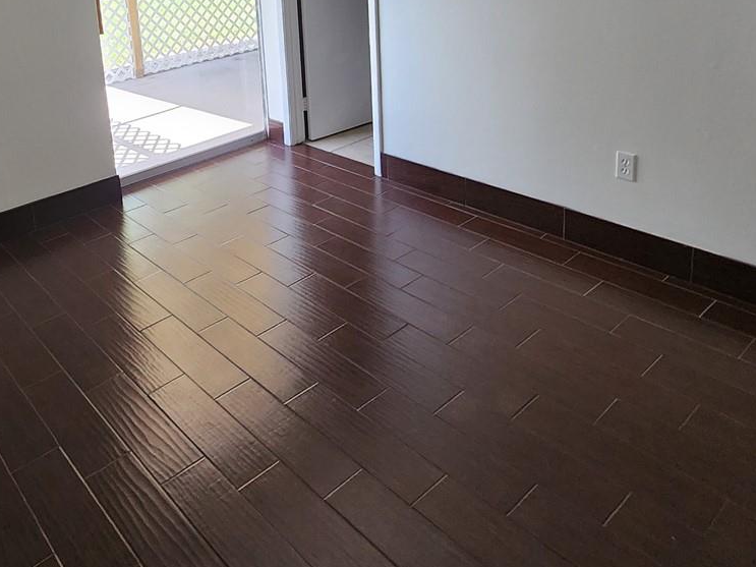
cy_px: 61
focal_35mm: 28
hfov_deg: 61.8
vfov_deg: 45.3
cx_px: 246
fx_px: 611
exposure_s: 1/60
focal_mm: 2.2
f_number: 2.2
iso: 200
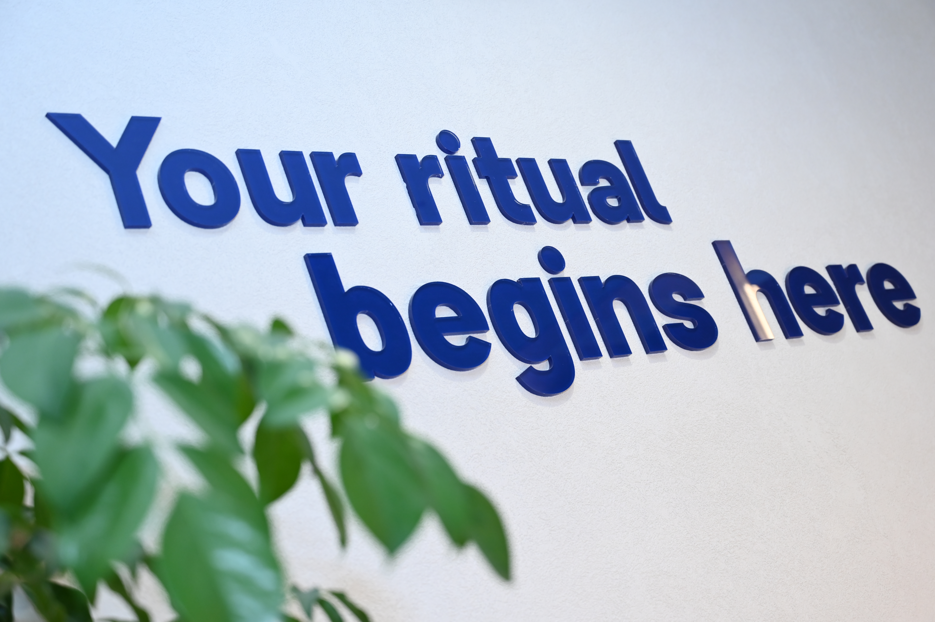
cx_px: 468
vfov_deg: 26.4
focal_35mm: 51
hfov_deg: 38.9
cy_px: 311
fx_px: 1324
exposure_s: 1/100
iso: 1000
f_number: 4
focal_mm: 51
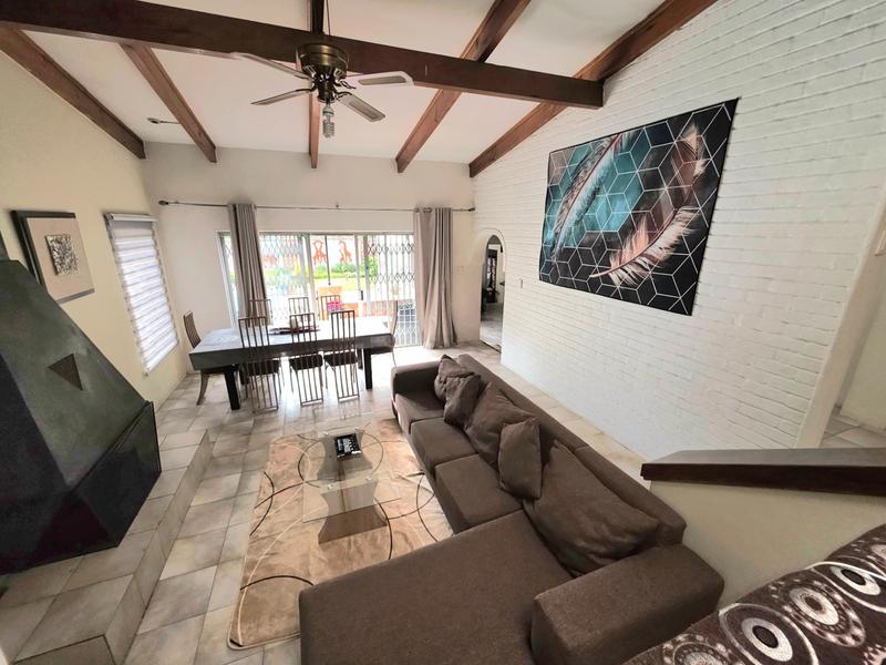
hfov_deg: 106.2
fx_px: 333
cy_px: 332
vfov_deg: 89.9
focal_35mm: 13
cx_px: 443
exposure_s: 1/50.3
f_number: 1.9
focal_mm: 2.2
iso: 20
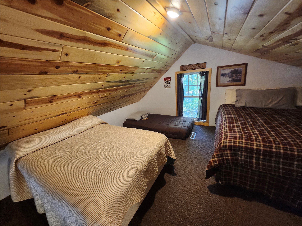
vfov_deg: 89.9
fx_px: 113
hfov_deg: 106.2
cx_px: 151
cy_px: 113
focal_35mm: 13
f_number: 2.2
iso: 320
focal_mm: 1.74
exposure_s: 1/40
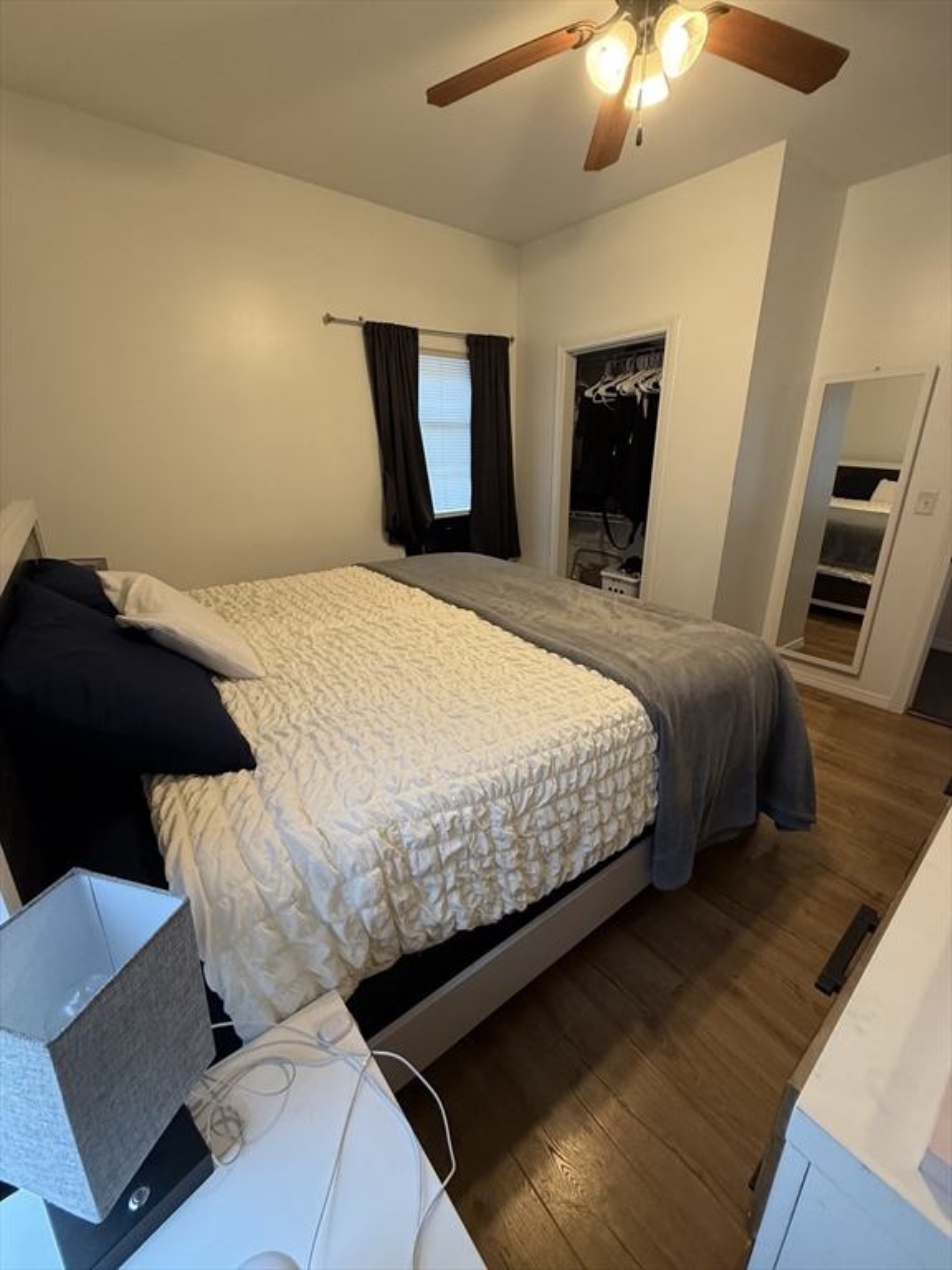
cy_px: 635
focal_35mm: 14
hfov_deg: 85.7
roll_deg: +0.8
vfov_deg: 102.1
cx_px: 476
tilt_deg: -17.4
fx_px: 513
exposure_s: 1/60
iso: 200
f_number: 2.2
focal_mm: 2.22
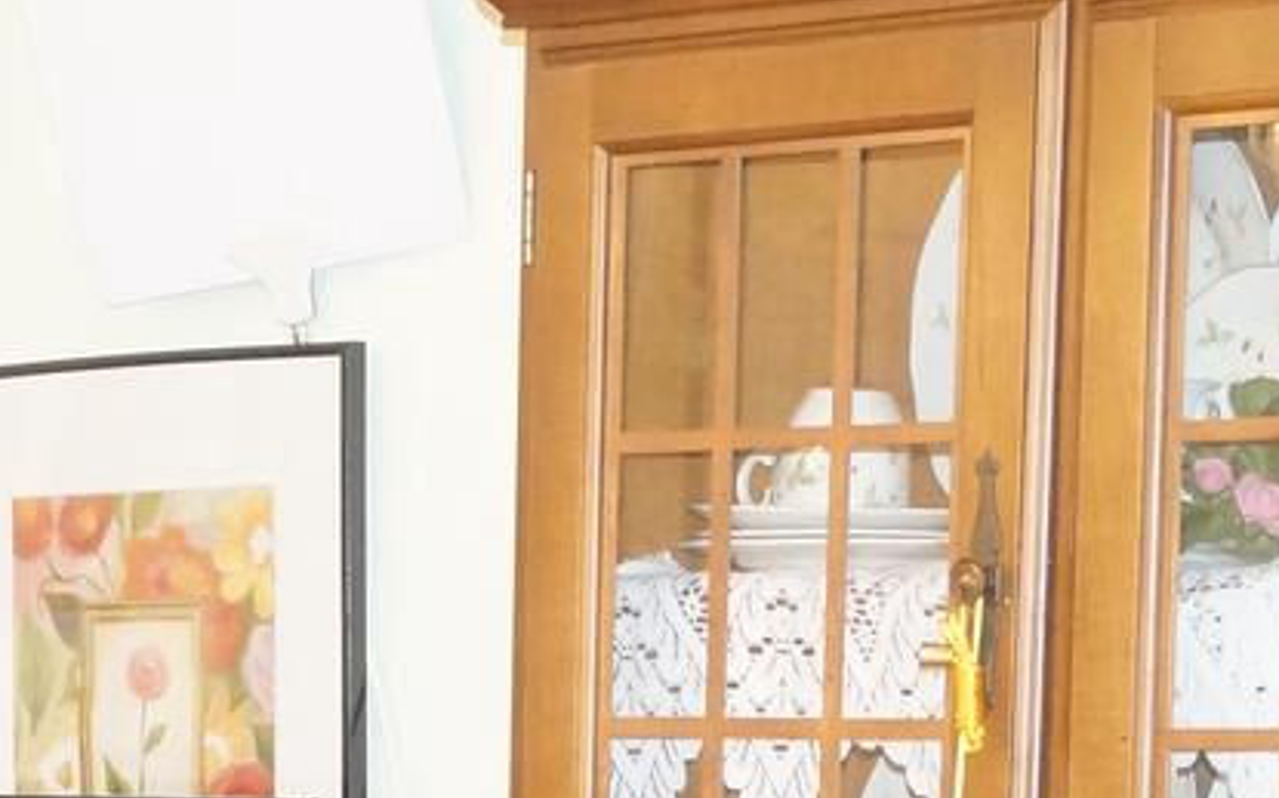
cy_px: 2047
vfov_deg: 6.5
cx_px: -456
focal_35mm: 189
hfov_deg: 10.8
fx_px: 6568
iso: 2000
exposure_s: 1/100
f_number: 4
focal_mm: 25
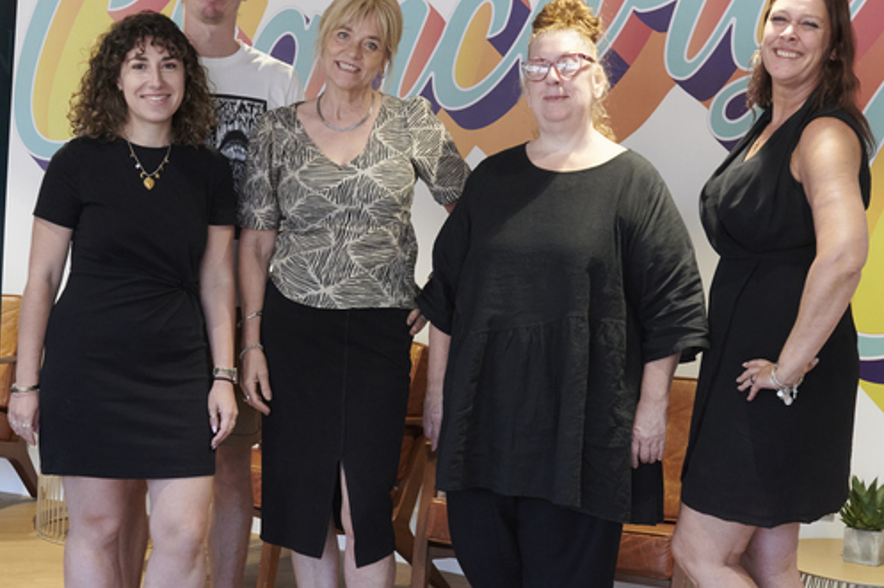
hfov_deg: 28.8
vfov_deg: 19.4
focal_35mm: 70
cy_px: 272
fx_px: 1718
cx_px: 397
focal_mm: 34
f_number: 5
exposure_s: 1/80
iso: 800
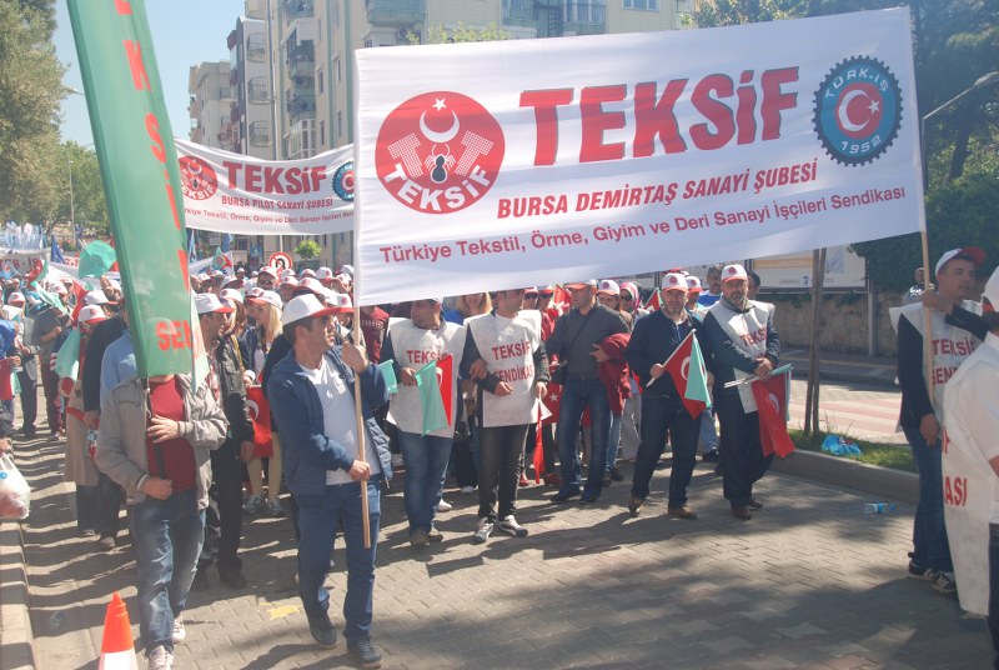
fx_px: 1084
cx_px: 500
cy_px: 335
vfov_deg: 34.3
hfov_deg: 49.5
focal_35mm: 39
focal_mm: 26
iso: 100
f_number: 7.1
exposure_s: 1/200
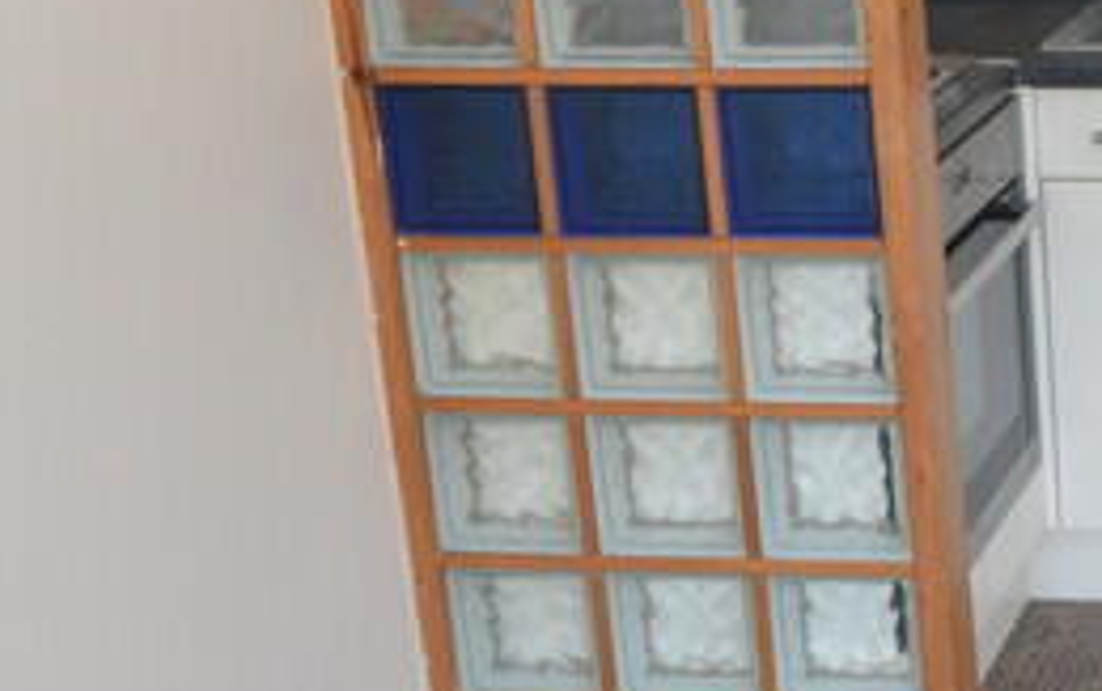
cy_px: 89
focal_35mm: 66
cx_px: 1483
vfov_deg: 19.4
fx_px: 1984
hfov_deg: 25.9
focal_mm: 11
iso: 400
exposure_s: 1/80
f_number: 4.5
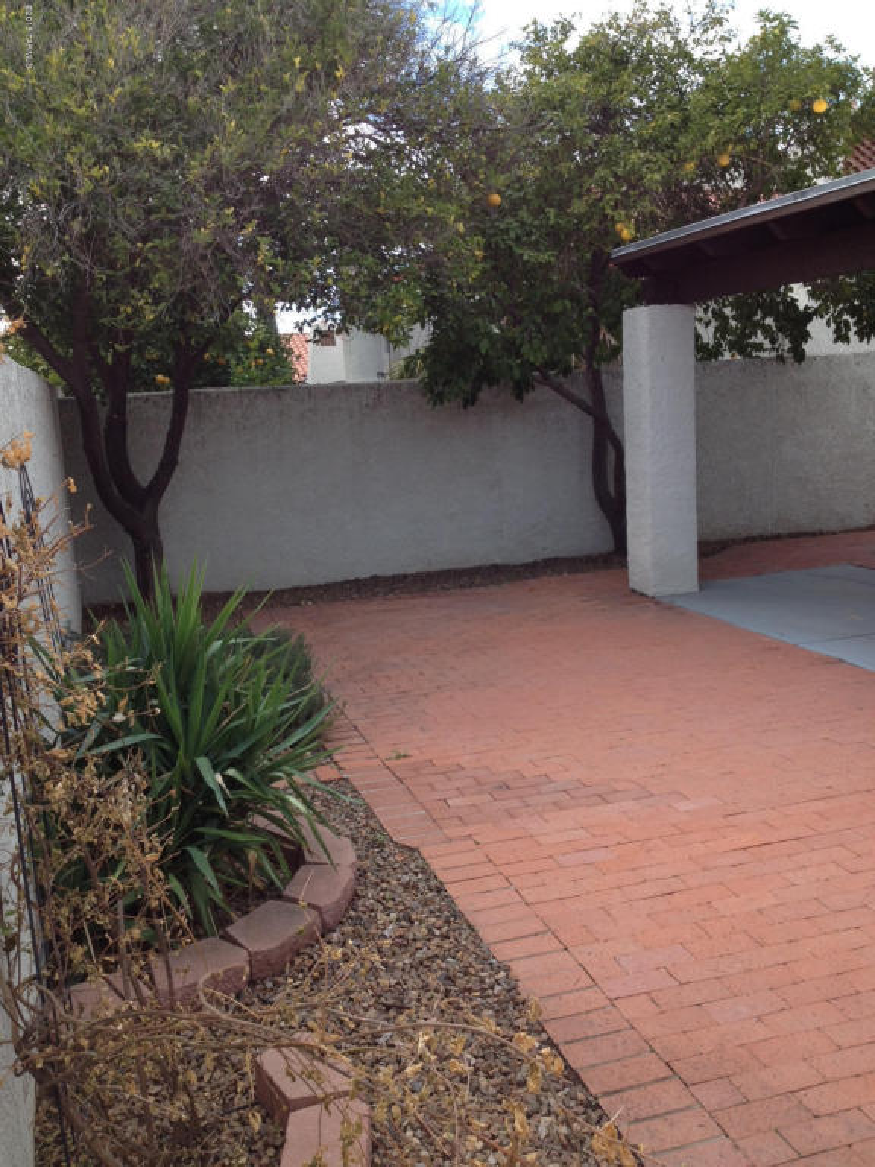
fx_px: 1180
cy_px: 584
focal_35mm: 35
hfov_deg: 40.7
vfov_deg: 52.6
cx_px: 438
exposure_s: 1/472
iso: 50
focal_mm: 4.28
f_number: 2.4
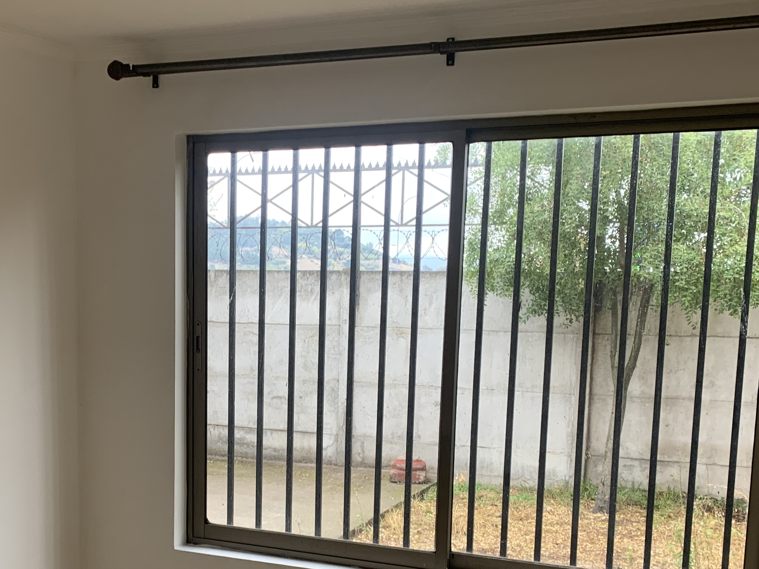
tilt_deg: -9.9
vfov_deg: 29.8
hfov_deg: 39.2
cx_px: 260
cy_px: 427
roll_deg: -0.6
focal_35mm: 48
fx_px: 1052
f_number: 1.8
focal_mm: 4.25
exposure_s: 1/121
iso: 50
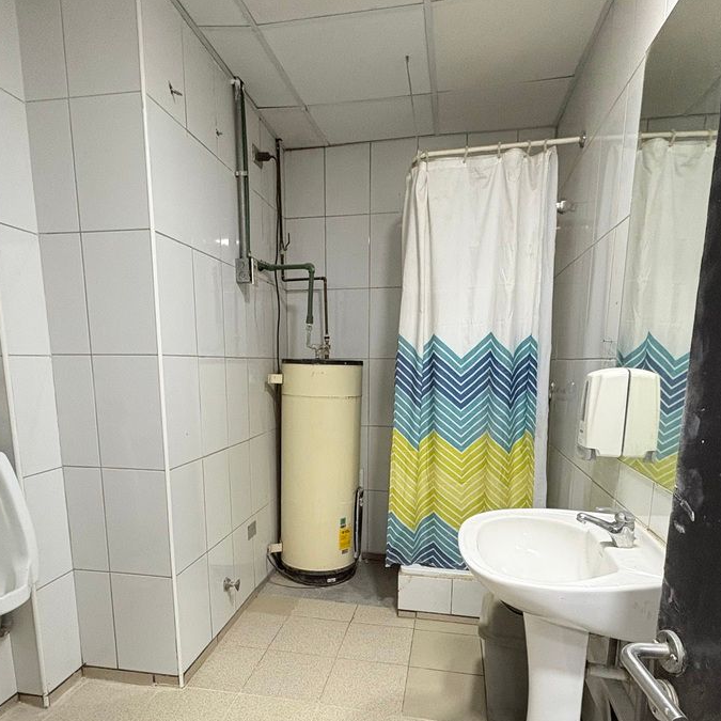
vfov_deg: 68.4
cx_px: 352
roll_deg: +0.1
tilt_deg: -11.2
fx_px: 518
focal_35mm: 22
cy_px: 457
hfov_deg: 69.6
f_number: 2.2
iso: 320
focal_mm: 2.22
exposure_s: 1/50
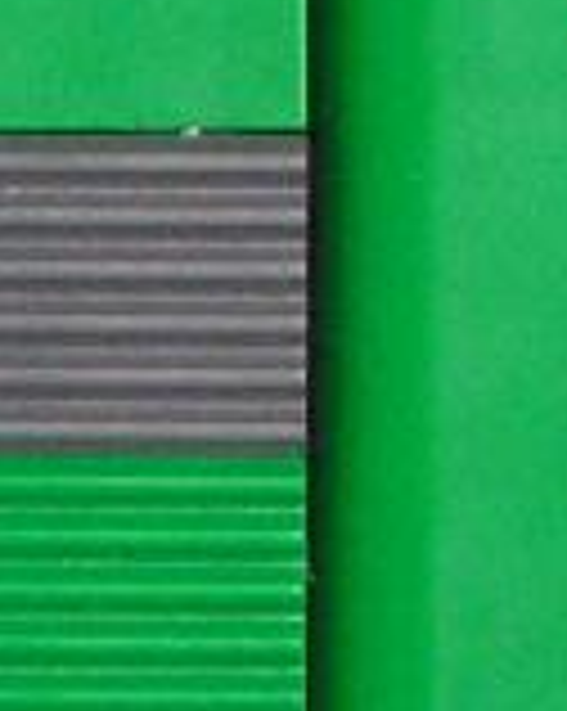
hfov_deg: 0.8
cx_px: 495
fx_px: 39512
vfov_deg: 1.0
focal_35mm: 1880
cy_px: -72
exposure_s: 1/40
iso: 200
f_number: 3.5
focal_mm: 45.4
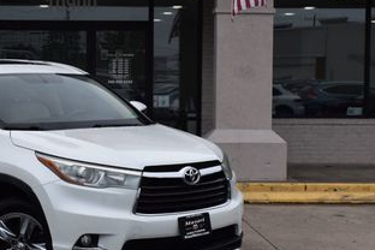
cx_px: 78
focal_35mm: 86
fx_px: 896
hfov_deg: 23.3
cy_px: 143
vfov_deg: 15.9
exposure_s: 1/500
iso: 400
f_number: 11
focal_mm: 28
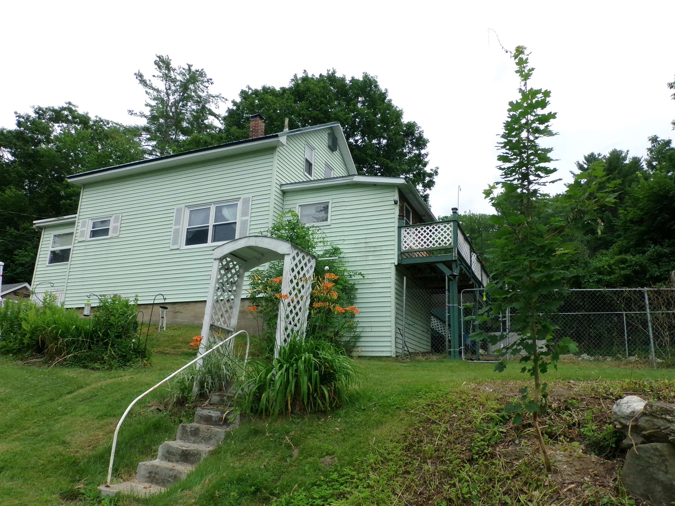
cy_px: 253
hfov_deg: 67.3
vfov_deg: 53.1
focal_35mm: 26
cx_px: 338
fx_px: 507
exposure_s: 1/400
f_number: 7.52
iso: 200
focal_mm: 4.7
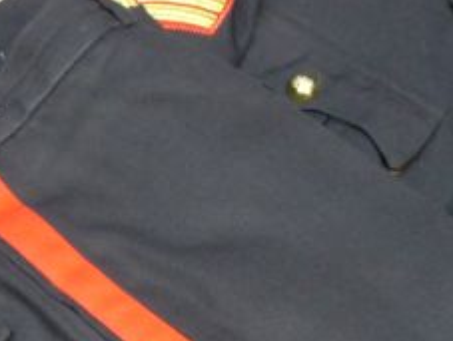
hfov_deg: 20.6
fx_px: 1245
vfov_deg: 14.3
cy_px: 558
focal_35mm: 95
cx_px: 233
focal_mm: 4.8
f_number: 2.8
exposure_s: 1/30
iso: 400
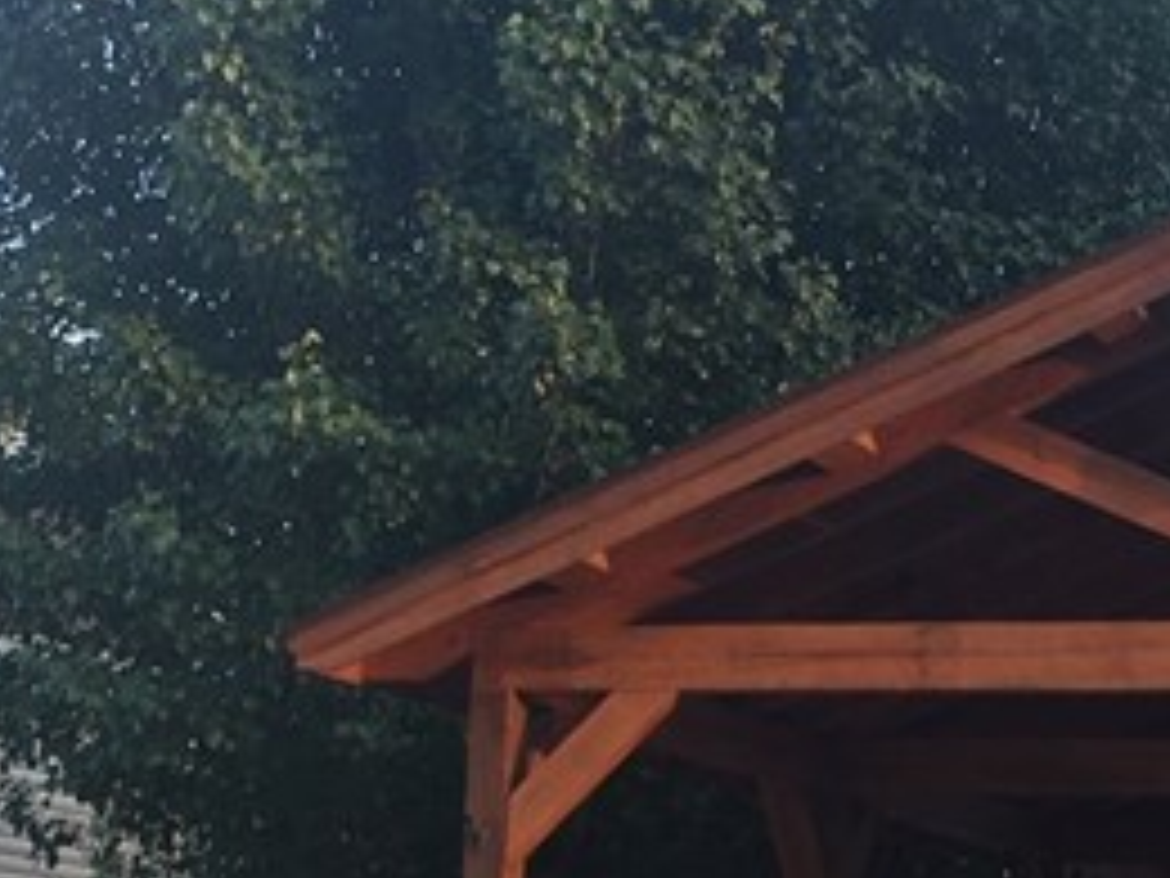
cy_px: 1099
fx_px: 3853
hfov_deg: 17.3
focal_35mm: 114
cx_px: 536
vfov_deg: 12.6
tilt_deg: +2.6
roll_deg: -2.6
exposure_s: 1/120
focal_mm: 4.15
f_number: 2.2
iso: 25
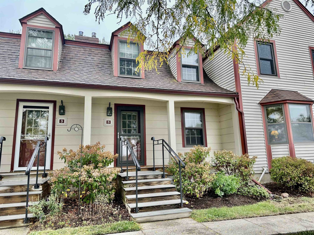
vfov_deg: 56.8
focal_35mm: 24
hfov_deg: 71.6
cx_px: 157
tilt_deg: +11.1
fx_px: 218
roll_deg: +2.4
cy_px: 118
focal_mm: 6.86
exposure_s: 1/210
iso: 80
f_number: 1.78
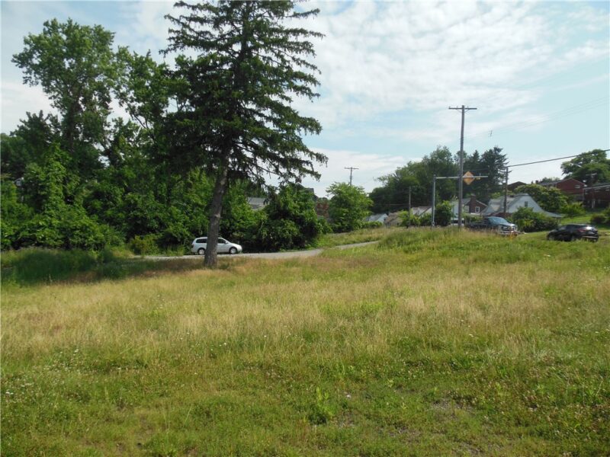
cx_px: 305
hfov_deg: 69.4
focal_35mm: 25
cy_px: 228
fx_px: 441
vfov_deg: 54.9
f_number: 3.2
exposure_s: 1/1500
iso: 125
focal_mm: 4.5
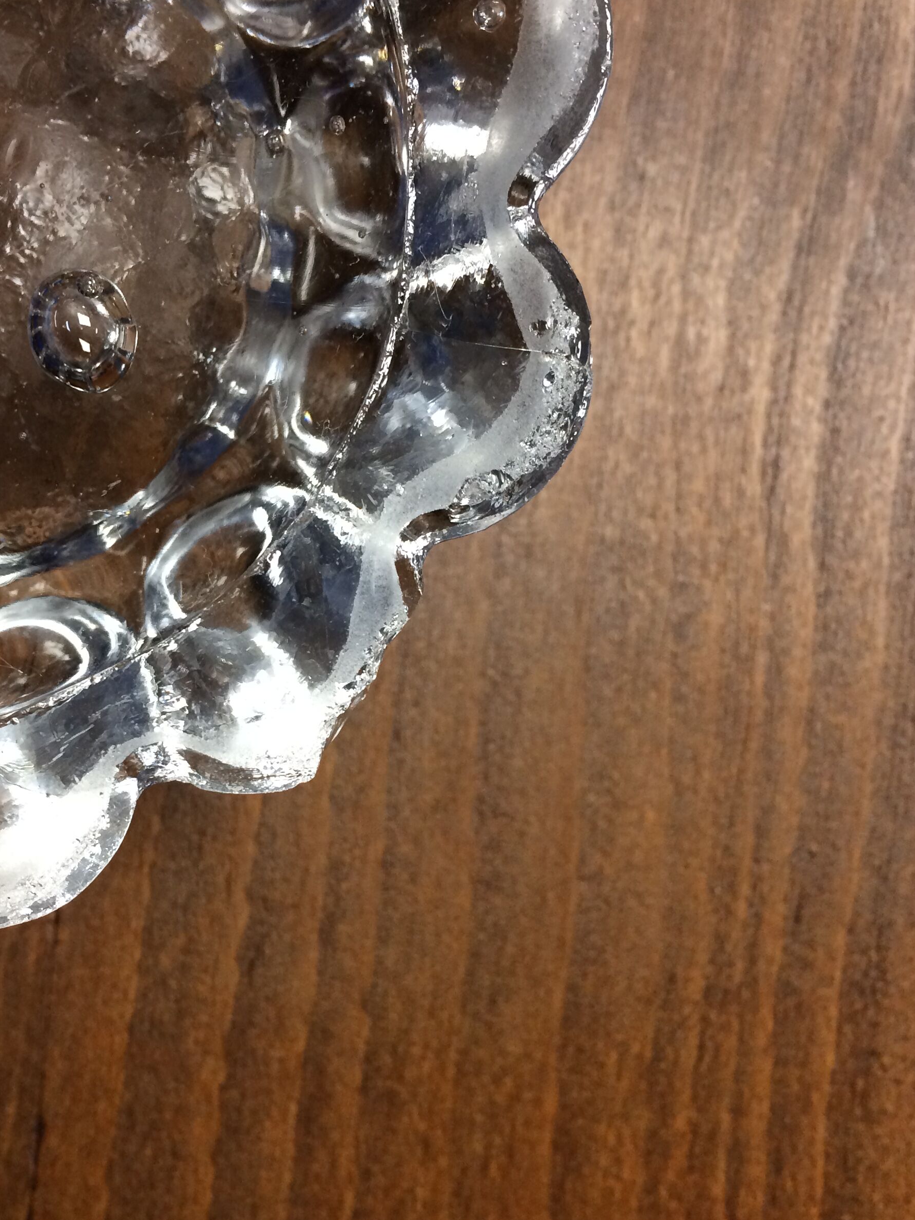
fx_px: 1409
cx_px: 358
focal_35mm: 40
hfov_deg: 35.8
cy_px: 633
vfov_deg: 46.8
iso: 80
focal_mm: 4.15
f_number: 2.2
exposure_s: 1/33
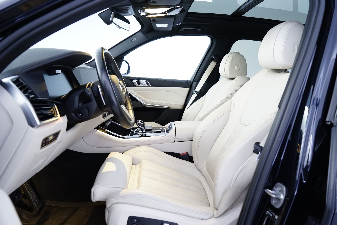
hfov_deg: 73.7
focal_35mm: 24
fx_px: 225
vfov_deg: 53.1
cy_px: 112
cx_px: 168
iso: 1600
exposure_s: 1/10
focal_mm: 24
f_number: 4
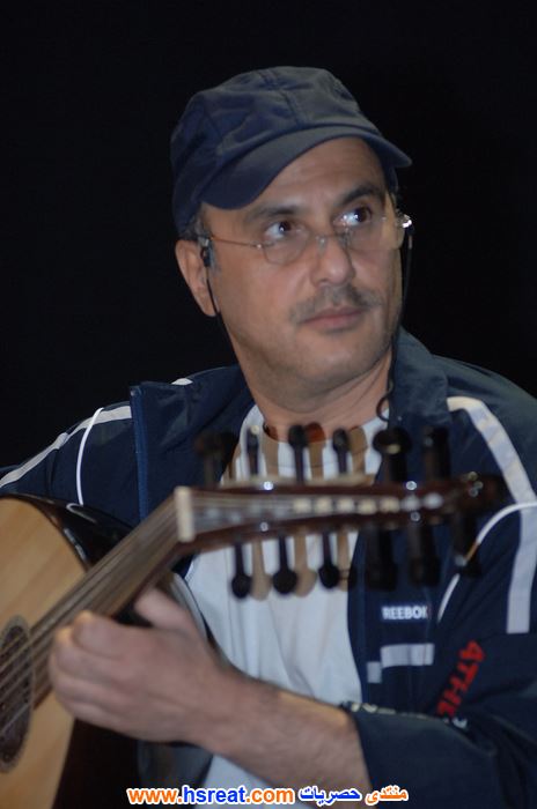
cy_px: 404
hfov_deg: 4.9
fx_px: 6233
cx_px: 268
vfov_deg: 7.4
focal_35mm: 278
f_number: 2.8
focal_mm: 185
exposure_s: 1/60
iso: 800
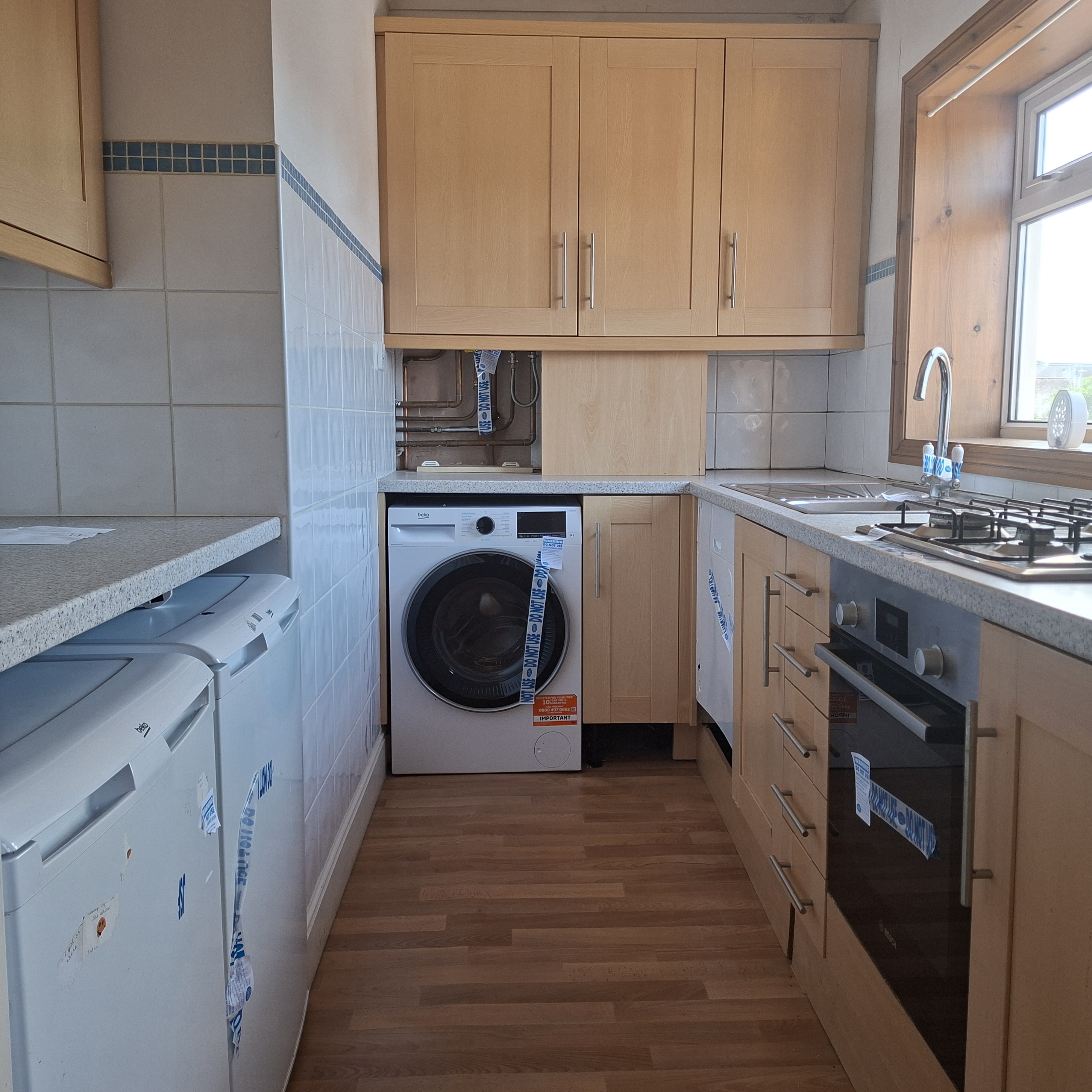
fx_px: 999
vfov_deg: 57.3
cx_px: 541
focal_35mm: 28
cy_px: 541
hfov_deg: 57.3
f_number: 1.8
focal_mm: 5.54
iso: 80
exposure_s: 1/100
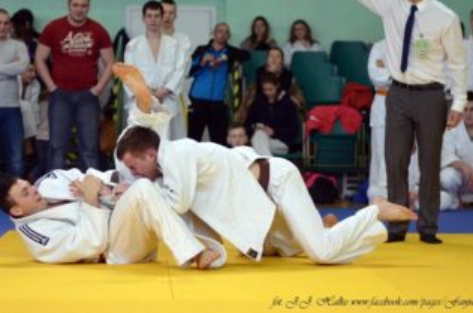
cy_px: 127
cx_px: 217
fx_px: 1245
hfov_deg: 21.5
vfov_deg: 14.3
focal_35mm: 95
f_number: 2
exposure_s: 1/1250
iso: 1000
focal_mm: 50
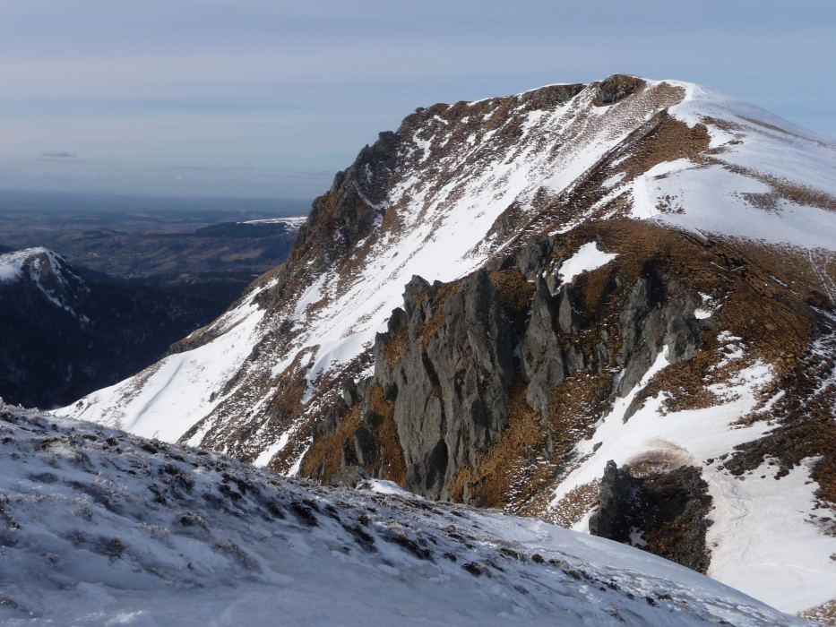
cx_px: 418
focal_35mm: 40
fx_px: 966
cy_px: 314
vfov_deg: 36.0
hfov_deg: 46.8
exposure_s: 1/250
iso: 100
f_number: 9
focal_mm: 6.7
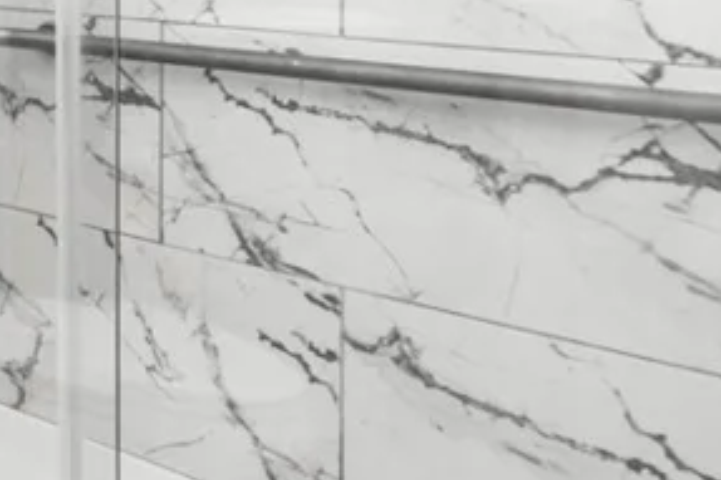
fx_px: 1141
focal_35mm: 57
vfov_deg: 22.0
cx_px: -447
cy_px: -94
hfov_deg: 24.3
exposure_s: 1/60
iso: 640
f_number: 6.3
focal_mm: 16
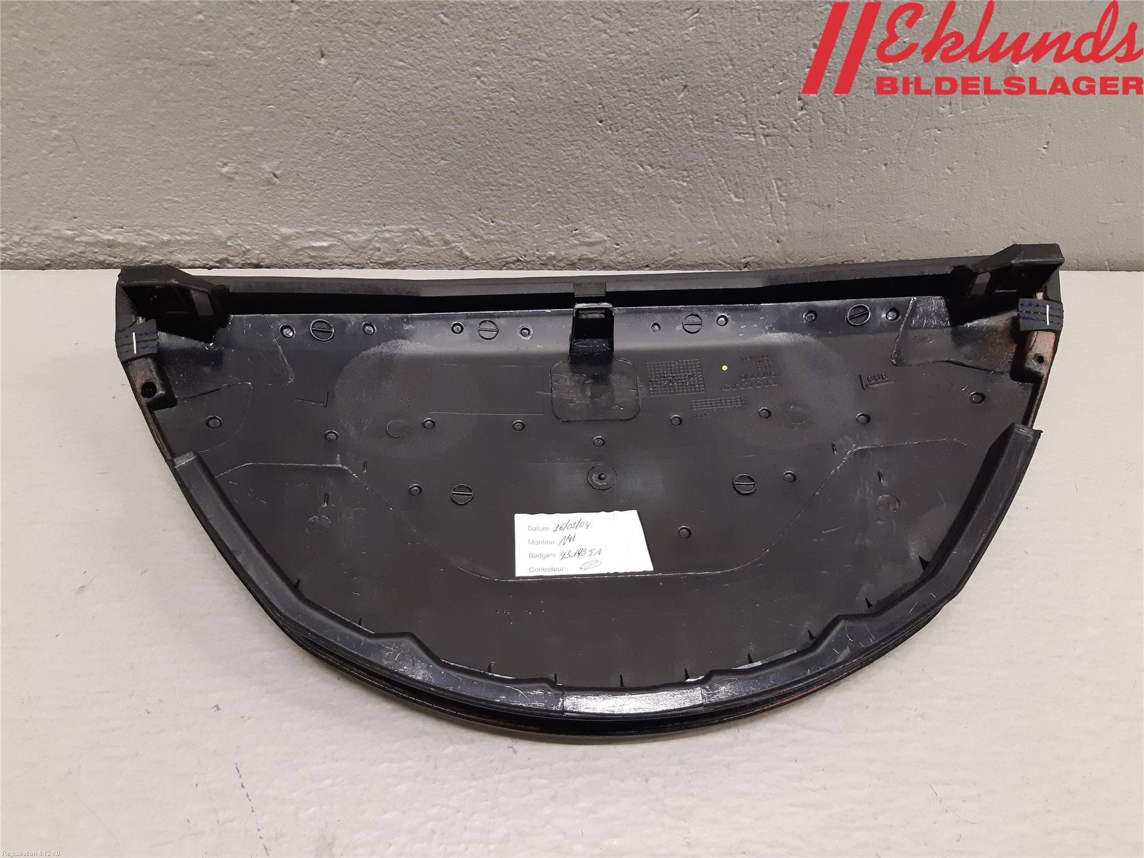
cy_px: 429
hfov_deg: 67.3
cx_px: 572
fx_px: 859
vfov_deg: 53.1
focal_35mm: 26
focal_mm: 3.93
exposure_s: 1/50
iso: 200
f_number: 1.7
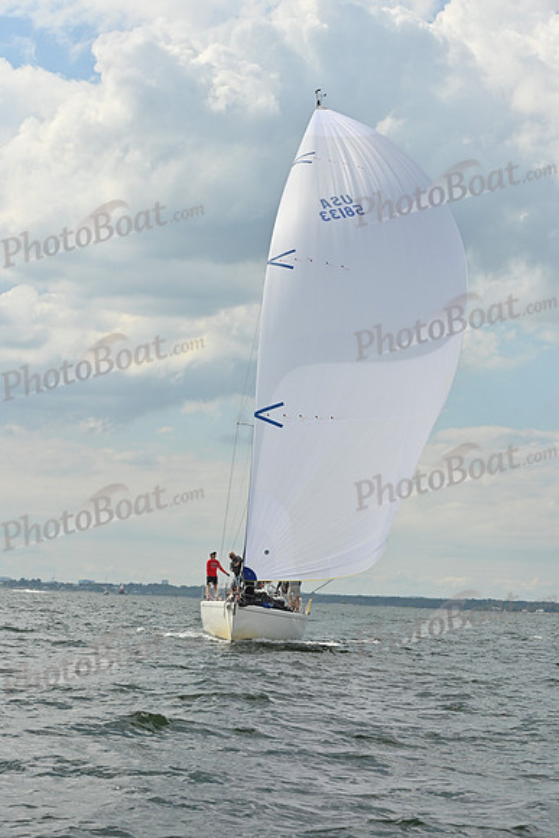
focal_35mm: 70
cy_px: 419
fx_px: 1629
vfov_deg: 28.8
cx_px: 280
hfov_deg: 19.5
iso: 320
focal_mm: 70
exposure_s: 1/1600
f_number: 7.1
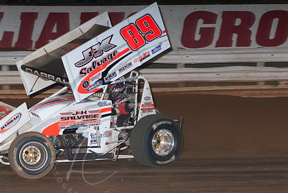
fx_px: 1321
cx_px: 91
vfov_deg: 8.3
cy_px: 94
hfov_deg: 12.4
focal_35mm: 165
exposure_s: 1/400
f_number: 4.5
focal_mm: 80
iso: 400
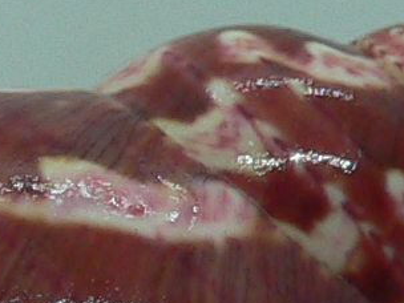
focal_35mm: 232
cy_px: 529
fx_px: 2708
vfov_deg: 6.3
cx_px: 23
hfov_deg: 8.5
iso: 80
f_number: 2.8
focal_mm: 4.6
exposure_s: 1/60
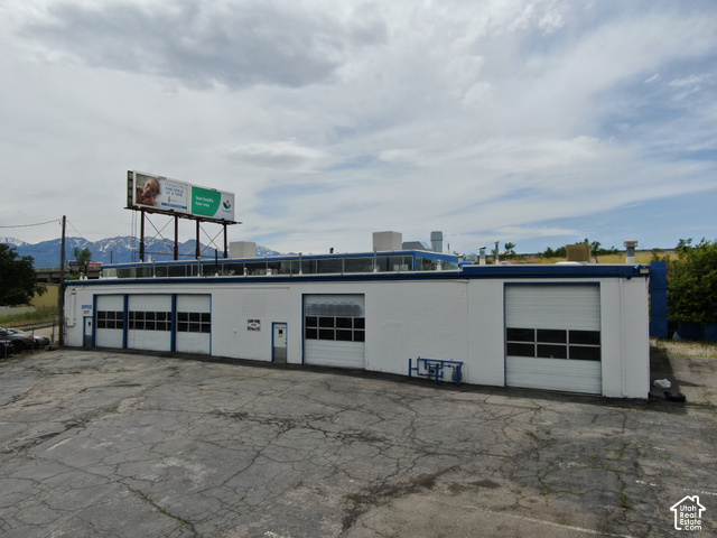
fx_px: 497
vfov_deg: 56.8
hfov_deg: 71.6
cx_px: 358
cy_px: 269
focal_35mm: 24
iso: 110
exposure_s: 1/3200
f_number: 2.8
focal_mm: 4.39
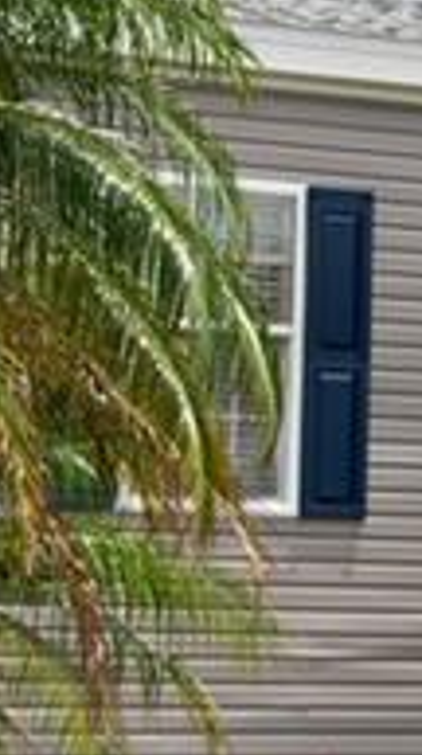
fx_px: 3475
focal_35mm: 174
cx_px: 903
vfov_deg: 12.4
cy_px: 225
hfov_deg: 6.7
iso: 100
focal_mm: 20
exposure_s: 1/250
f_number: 8
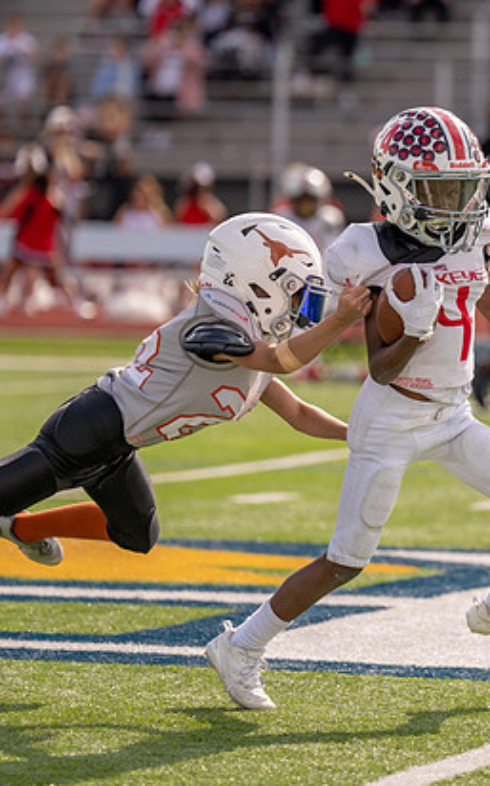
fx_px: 6804
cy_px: 353
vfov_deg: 6.6
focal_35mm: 318
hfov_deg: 4.1
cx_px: 447
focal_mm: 170
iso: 100
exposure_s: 1/2000
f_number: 2.8
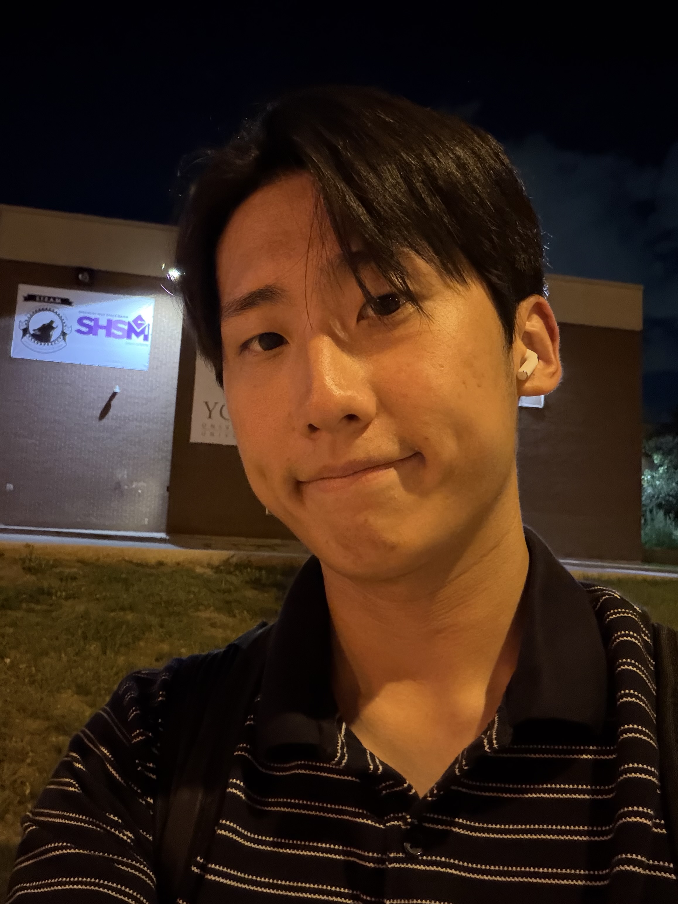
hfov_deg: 46.8
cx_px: 339
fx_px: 783
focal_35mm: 30
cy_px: 452
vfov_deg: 60.0
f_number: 1.9
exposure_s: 1/15
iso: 1000
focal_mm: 2.71
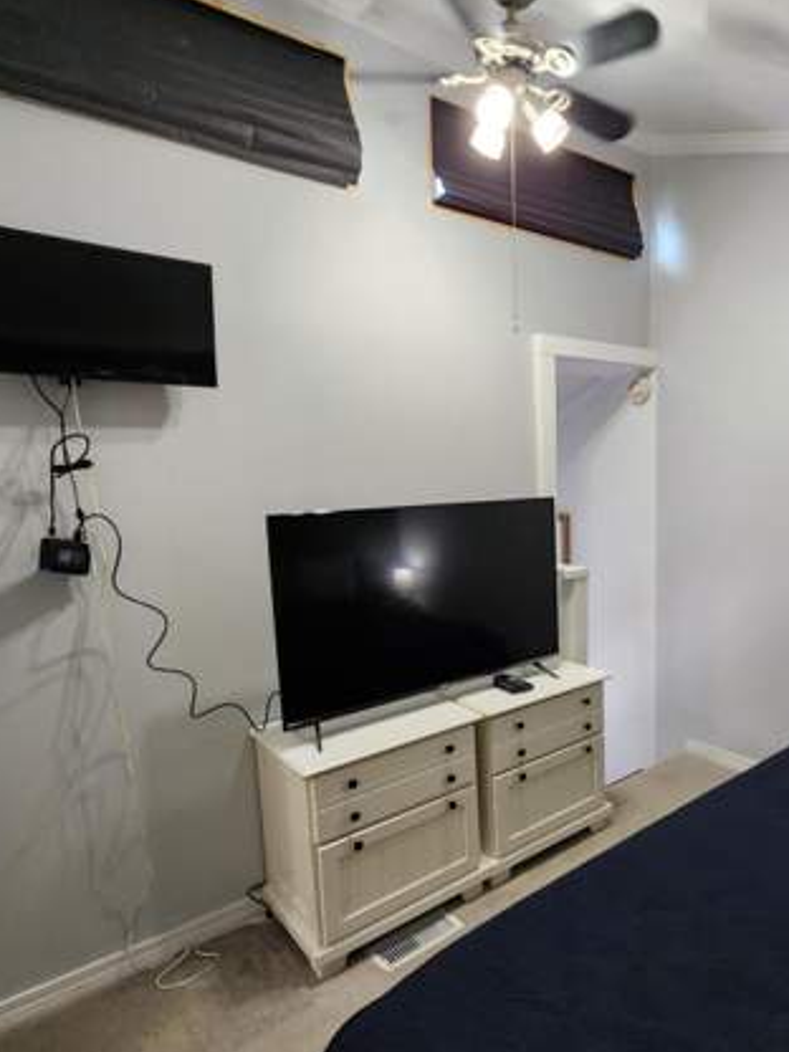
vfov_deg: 81.7
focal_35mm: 20
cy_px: 546
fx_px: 608
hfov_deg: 63.7
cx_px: 546
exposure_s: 1/60
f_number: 2.2
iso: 320
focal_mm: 2.2
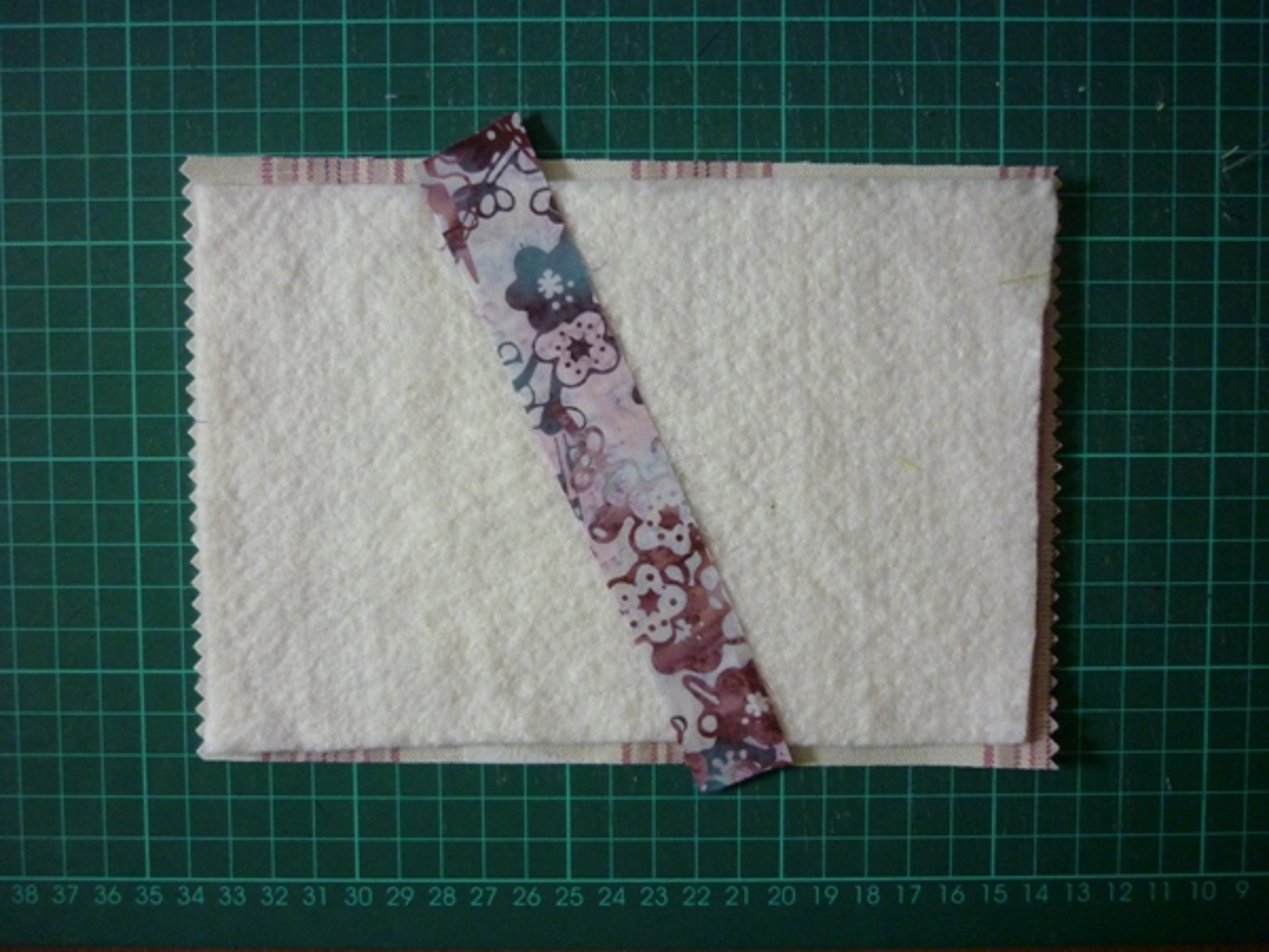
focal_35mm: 33
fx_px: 1210
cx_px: 634
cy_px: 476
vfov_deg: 42.9
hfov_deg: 55.4
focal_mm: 5.5
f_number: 2.8
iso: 320
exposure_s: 1/30
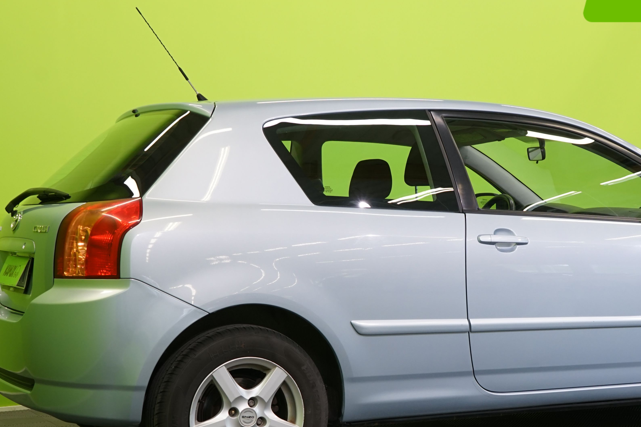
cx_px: 431
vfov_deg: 20.0
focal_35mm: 68
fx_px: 1211
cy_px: 283
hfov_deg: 29.4
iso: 500
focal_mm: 36
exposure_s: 1/30
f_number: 6.3
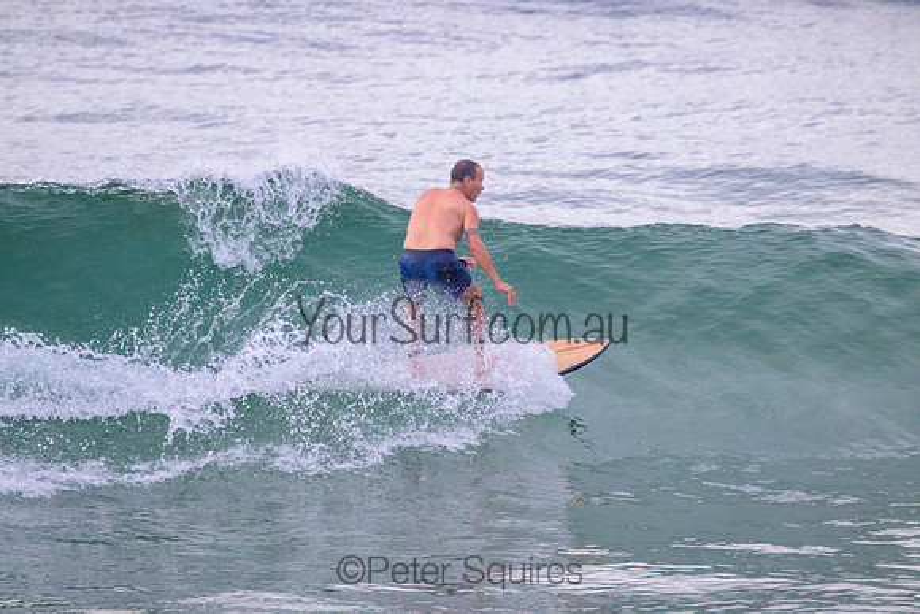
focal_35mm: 800
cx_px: 460
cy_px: 307
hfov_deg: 2.6
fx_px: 20448
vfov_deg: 1.7
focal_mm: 800
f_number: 11
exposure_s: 1/2000
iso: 4000
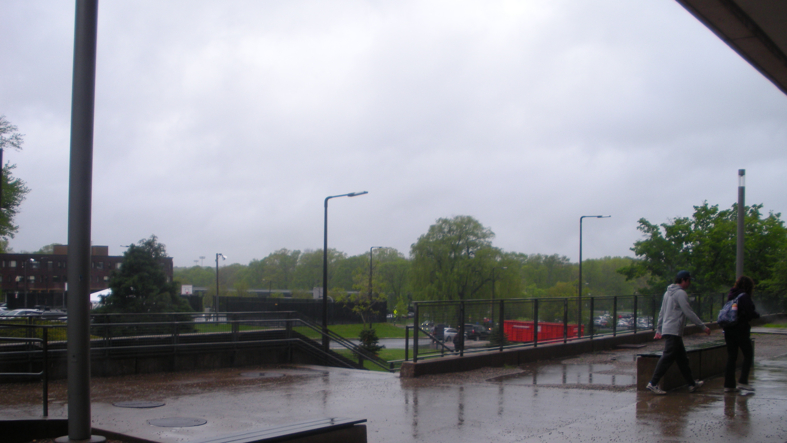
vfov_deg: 29.5
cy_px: 290
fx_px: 835
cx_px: 397
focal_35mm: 40
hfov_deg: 50.5
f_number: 3.5
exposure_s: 1/72.3
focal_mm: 6.3
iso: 64
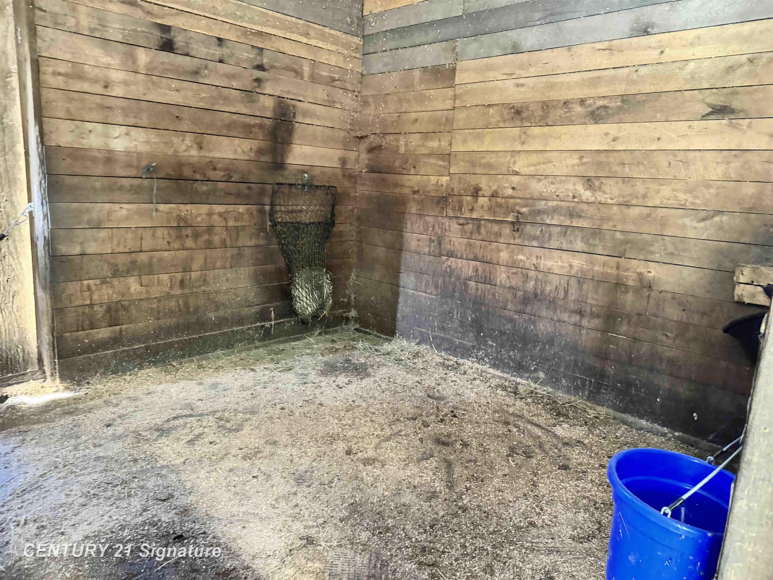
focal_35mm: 24
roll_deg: -3.2
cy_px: 290
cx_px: 386
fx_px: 536
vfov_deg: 56.8
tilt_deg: -10.5
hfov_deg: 71.6
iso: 1000
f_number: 1.78
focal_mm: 6.76
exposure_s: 1/30
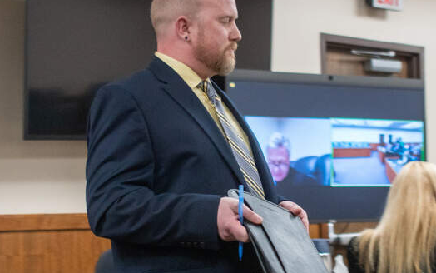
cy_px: 156
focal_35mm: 98
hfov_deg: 21.2
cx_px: 237
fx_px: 1165
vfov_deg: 13.4
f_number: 2.8
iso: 1000
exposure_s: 1/80
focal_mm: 28
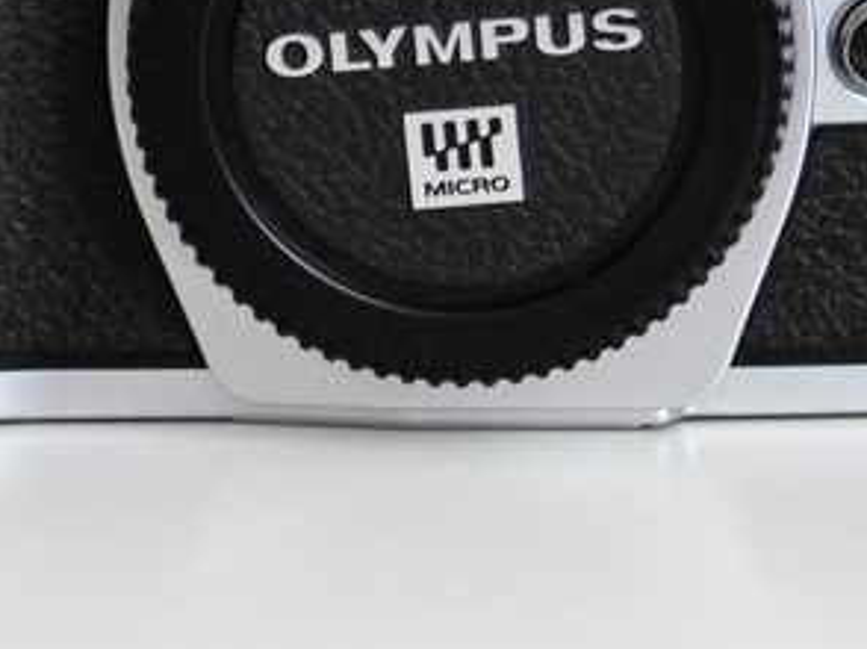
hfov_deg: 5.7
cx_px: 1153
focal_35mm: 343
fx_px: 8584
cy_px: -130
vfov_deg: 4.3
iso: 200
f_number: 4
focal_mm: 42
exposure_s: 1/60
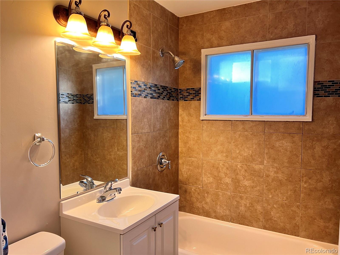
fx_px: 255
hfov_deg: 67.3
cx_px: 170
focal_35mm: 26
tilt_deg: -4.4
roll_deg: +0.1
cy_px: 128
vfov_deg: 53.1
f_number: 1.5
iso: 80
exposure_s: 1/60
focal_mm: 5.7
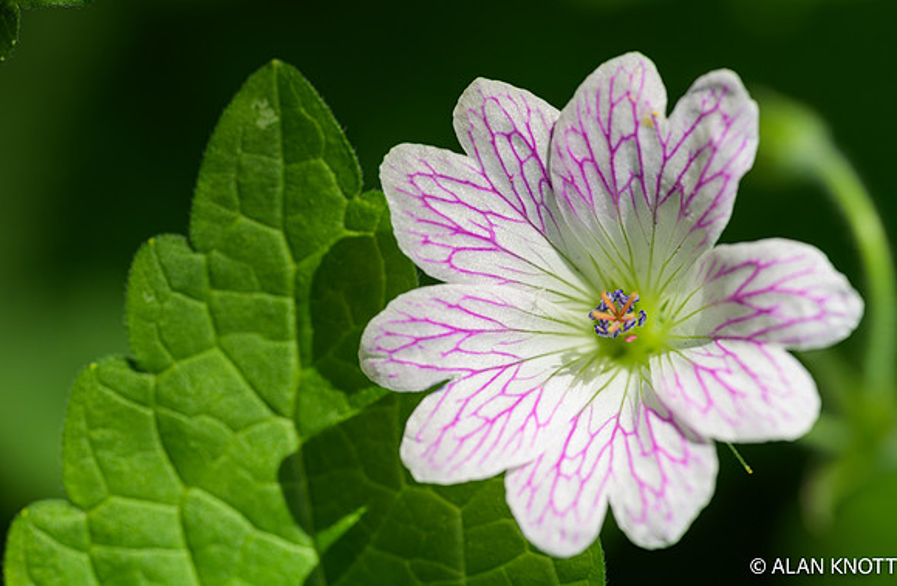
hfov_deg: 18.5
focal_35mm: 111
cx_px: 472
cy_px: 314
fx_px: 2753
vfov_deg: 12.2
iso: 1000
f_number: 9
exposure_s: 1/640
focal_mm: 105
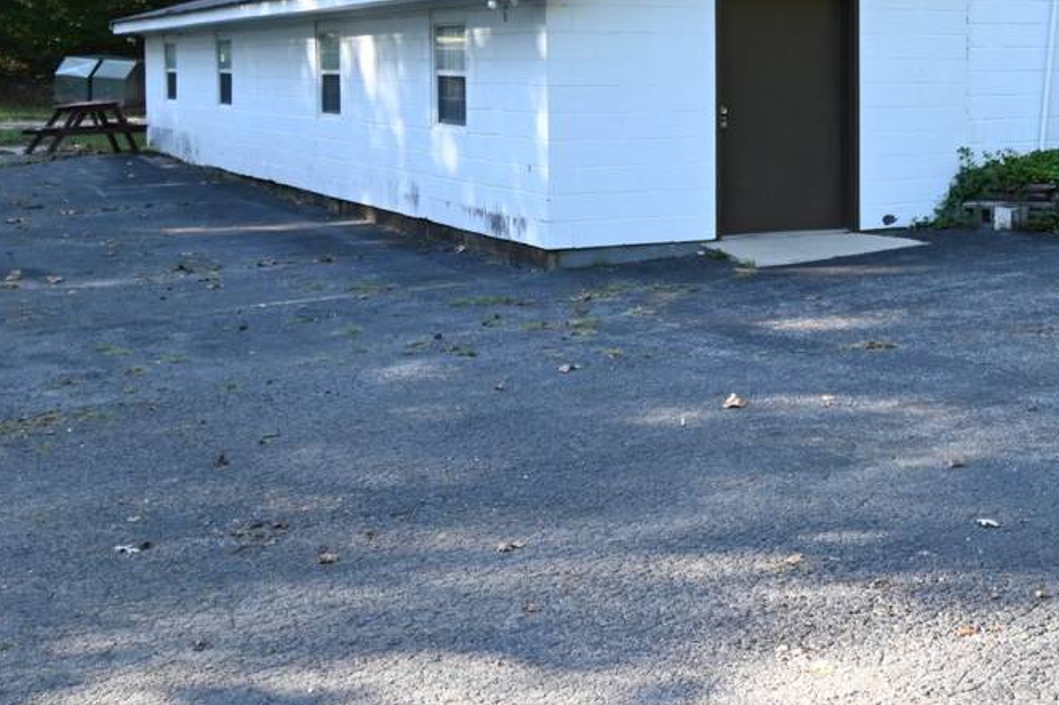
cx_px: 902
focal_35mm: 58
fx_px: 1706
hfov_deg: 33.1
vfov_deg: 23.0
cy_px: 128
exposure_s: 1/160
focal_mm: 20
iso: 400
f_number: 5.6
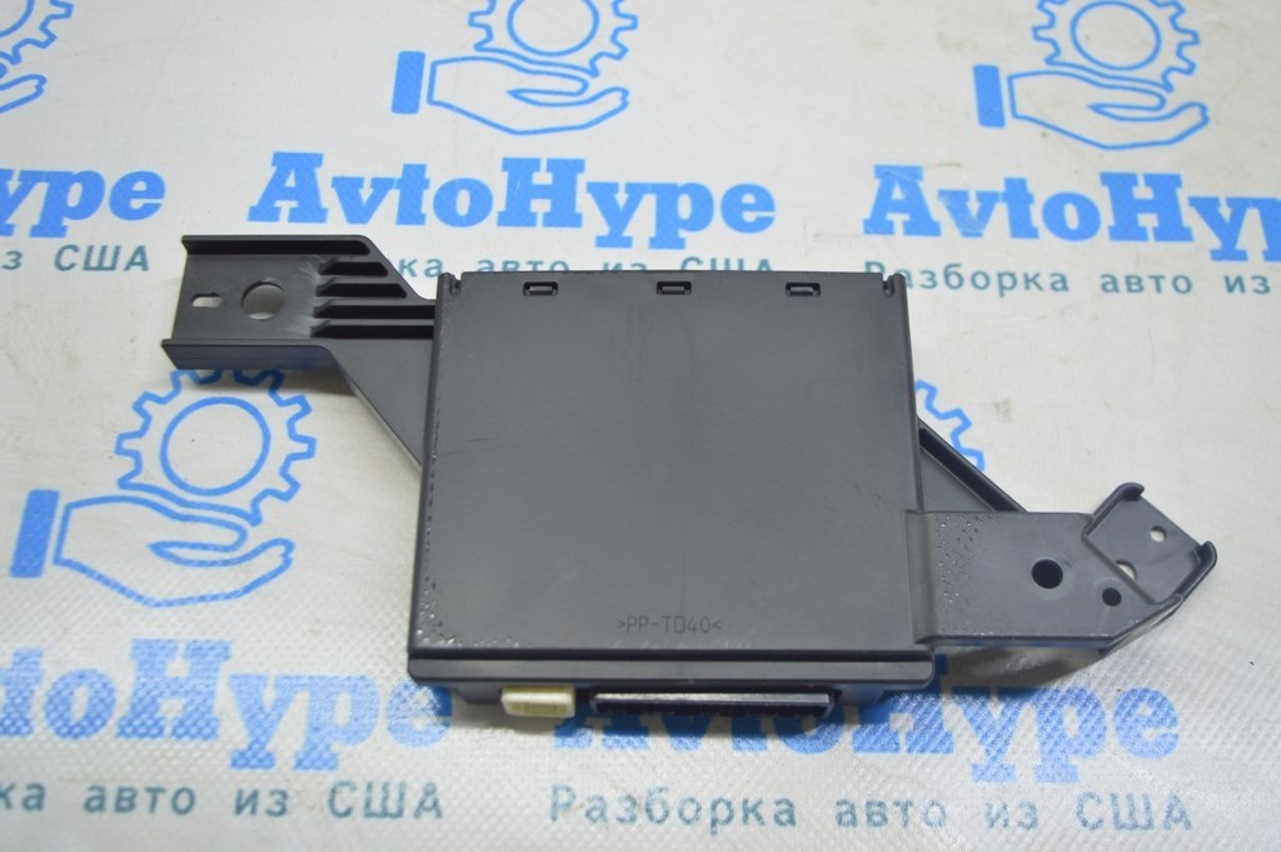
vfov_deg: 35.4
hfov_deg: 51.3
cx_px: 640
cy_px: 426
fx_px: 1333
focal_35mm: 38
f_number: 4
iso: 400
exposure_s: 1/40
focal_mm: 25
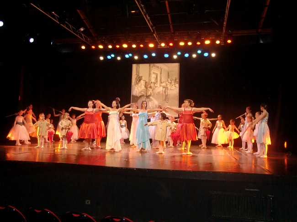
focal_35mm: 29
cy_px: 111
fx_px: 249
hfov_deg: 61.7
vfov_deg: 48.2
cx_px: 148
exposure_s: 1/60
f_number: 3.5
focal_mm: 5.2
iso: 400
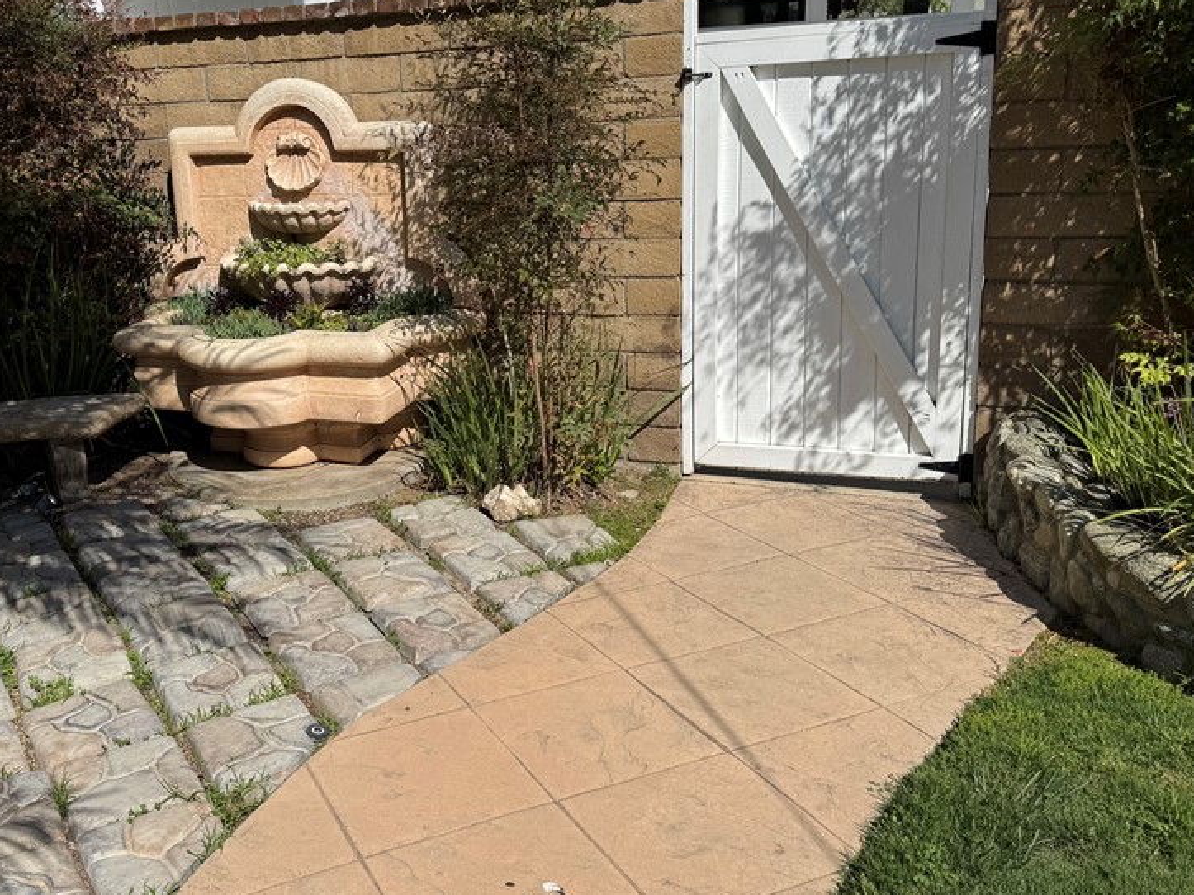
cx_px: 416
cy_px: 375
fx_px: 1173
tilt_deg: -15.5
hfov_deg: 53.1
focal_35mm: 34
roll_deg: +3.5
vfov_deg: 41.7
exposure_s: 1/9009
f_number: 1.78
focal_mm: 6.76
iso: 80
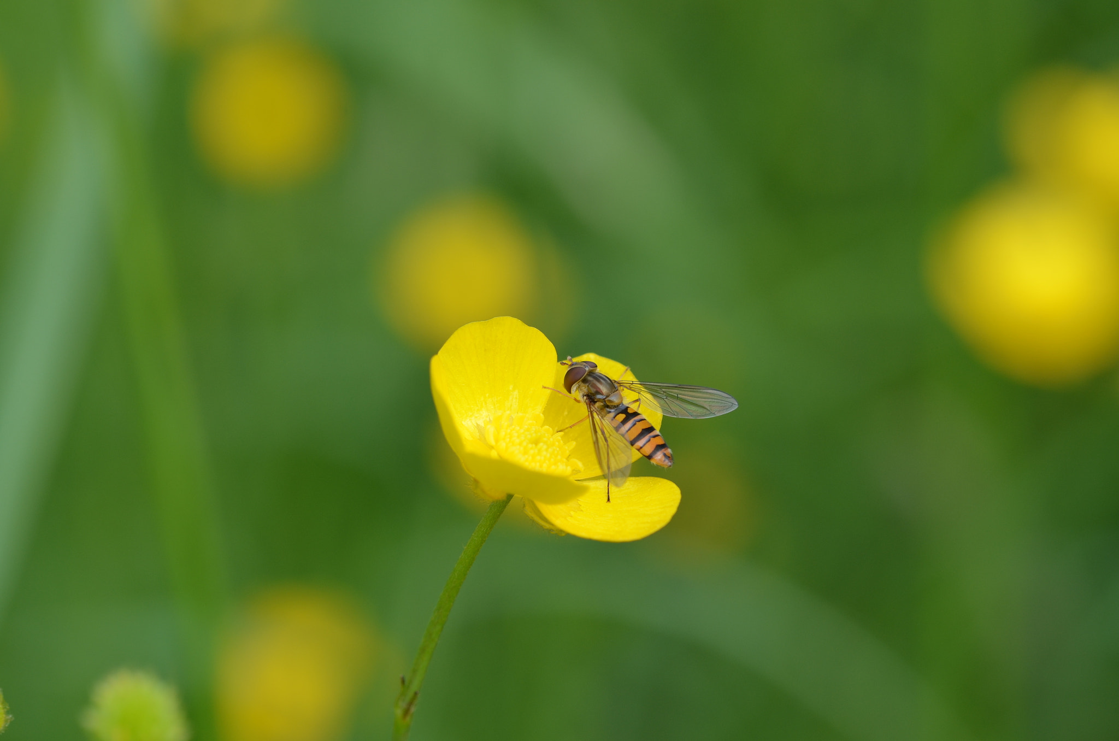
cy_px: 370
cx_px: 560
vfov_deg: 8.7
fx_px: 4885
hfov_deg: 13.1
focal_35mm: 158
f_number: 8
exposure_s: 1/250
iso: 200
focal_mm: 105
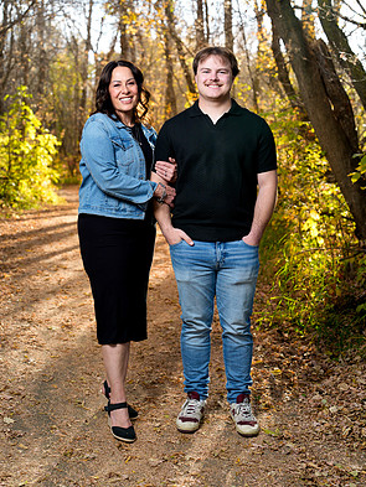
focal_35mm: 55
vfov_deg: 34.9
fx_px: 775
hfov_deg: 26.6
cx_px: 184
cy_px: 239
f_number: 3.5
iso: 400
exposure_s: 1/160
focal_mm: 50
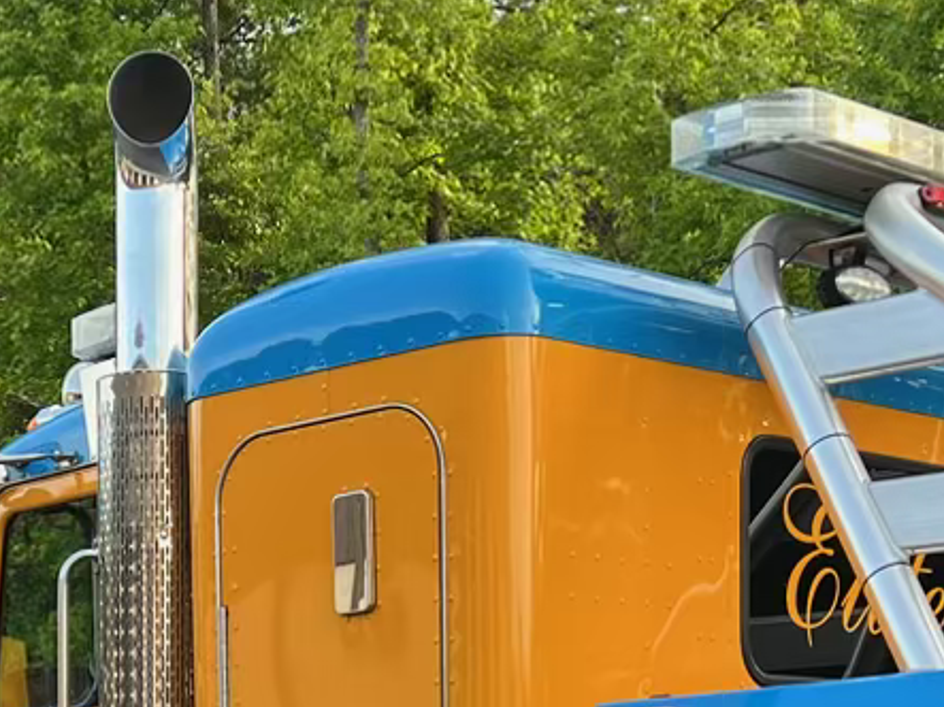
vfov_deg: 14.7
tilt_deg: -4.7
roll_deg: +2.1
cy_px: 1039
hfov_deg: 20.7
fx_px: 2563
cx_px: 245
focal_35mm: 94
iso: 40
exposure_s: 1/246
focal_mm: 5.7
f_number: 1.5
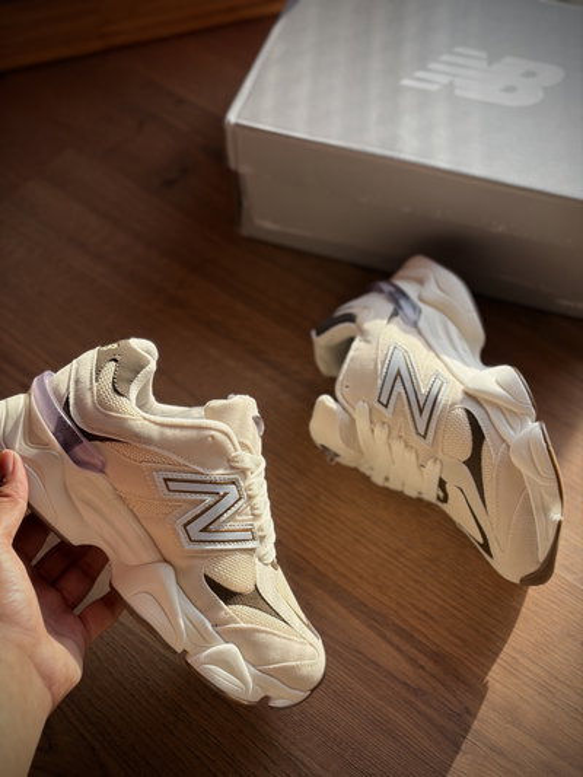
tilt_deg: -55.7
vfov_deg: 36.8
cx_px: 292
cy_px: 388
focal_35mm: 52
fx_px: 1167
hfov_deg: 28.0
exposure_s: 1/469
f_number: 1.6
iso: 40
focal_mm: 5.96
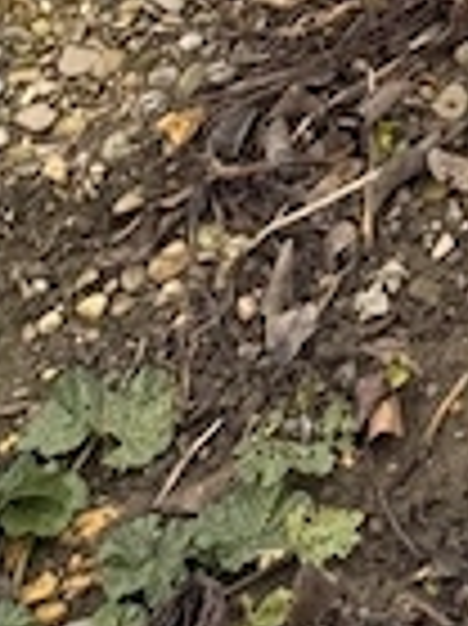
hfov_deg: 9.5
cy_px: -1058
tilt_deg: -16.5
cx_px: 1138
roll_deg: +1.1
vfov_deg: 11.0
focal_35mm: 138
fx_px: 2491
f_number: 1.78
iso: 64
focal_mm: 6.76
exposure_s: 1/264
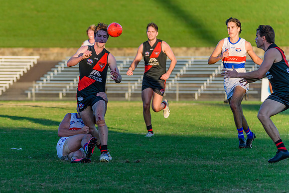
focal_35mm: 332
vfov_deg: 4.1
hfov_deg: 6.2
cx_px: 98
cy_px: 105
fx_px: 2663
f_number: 5.6
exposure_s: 1/1600
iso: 1100
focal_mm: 250
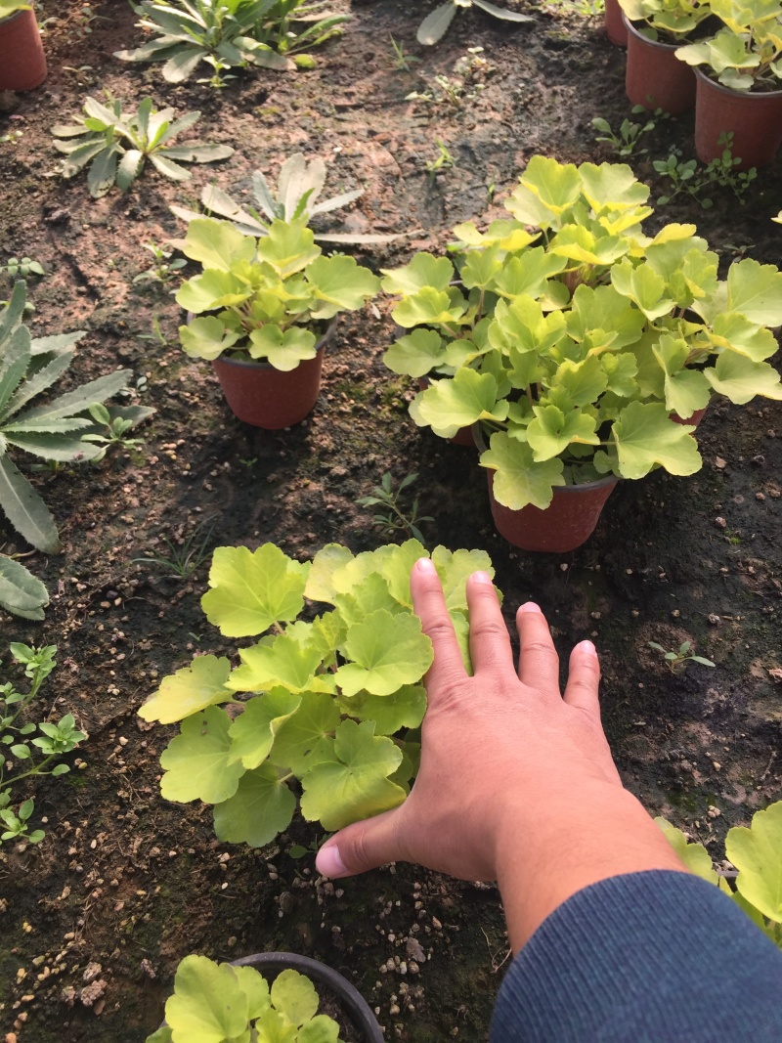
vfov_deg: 61.7
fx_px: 874
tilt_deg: -55.2
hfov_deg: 48.2
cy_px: 522
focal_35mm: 29
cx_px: 391
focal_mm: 4.15
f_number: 2.2
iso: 32
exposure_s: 1/439
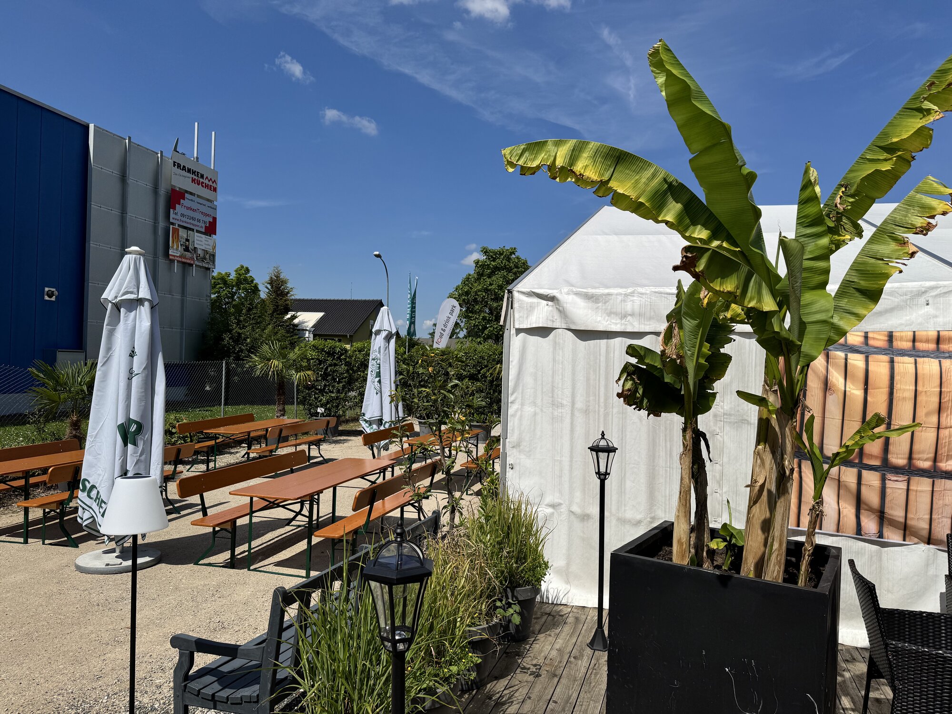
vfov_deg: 56.8
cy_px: 357
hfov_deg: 71.6
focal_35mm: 24
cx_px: 476
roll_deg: -1.1
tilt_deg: +0.2
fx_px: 660
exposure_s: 1/10417
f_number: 1.78
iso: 80
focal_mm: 6.76
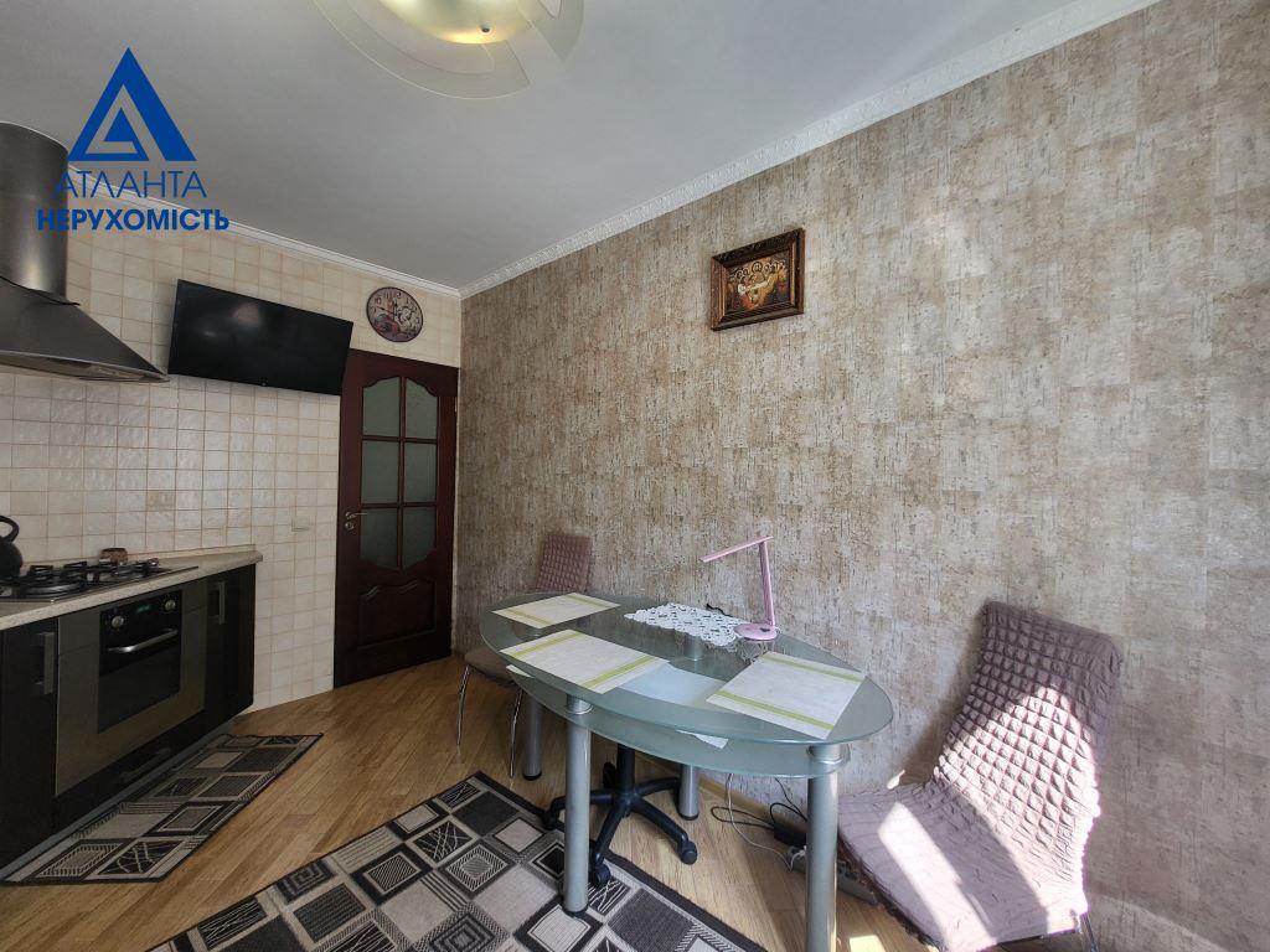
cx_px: 635
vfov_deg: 89.9
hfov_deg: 106.2
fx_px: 477
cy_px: 476
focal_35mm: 13
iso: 64
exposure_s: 1/50
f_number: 2.2
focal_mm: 1.74
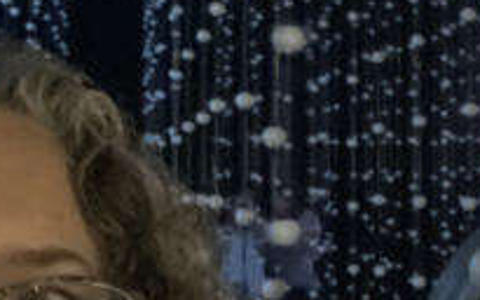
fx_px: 1596
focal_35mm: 122
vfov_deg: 10.7
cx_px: 400
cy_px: 155
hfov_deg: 16.9
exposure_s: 1/15
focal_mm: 2.71
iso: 2000
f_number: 2.2
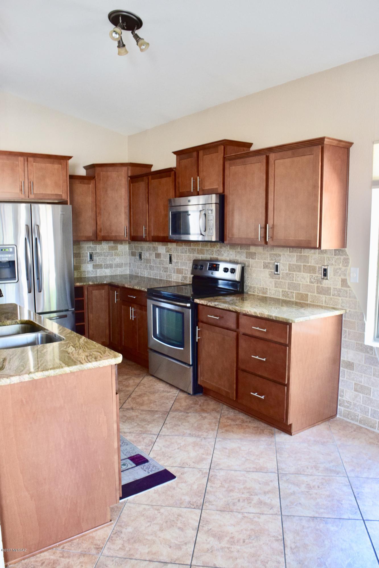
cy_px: 284
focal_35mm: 27
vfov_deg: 67.4
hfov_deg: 47.9
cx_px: 190
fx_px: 426
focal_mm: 18
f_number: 6.3
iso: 1600
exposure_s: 1/15
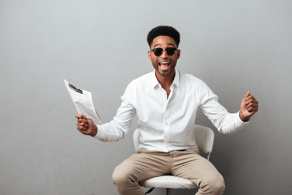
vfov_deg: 20.6
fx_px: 536
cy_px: 98
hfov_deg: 30.5
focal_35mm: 66
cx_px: 146
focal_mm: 66
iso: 160
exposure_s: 1/200
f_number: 7.1
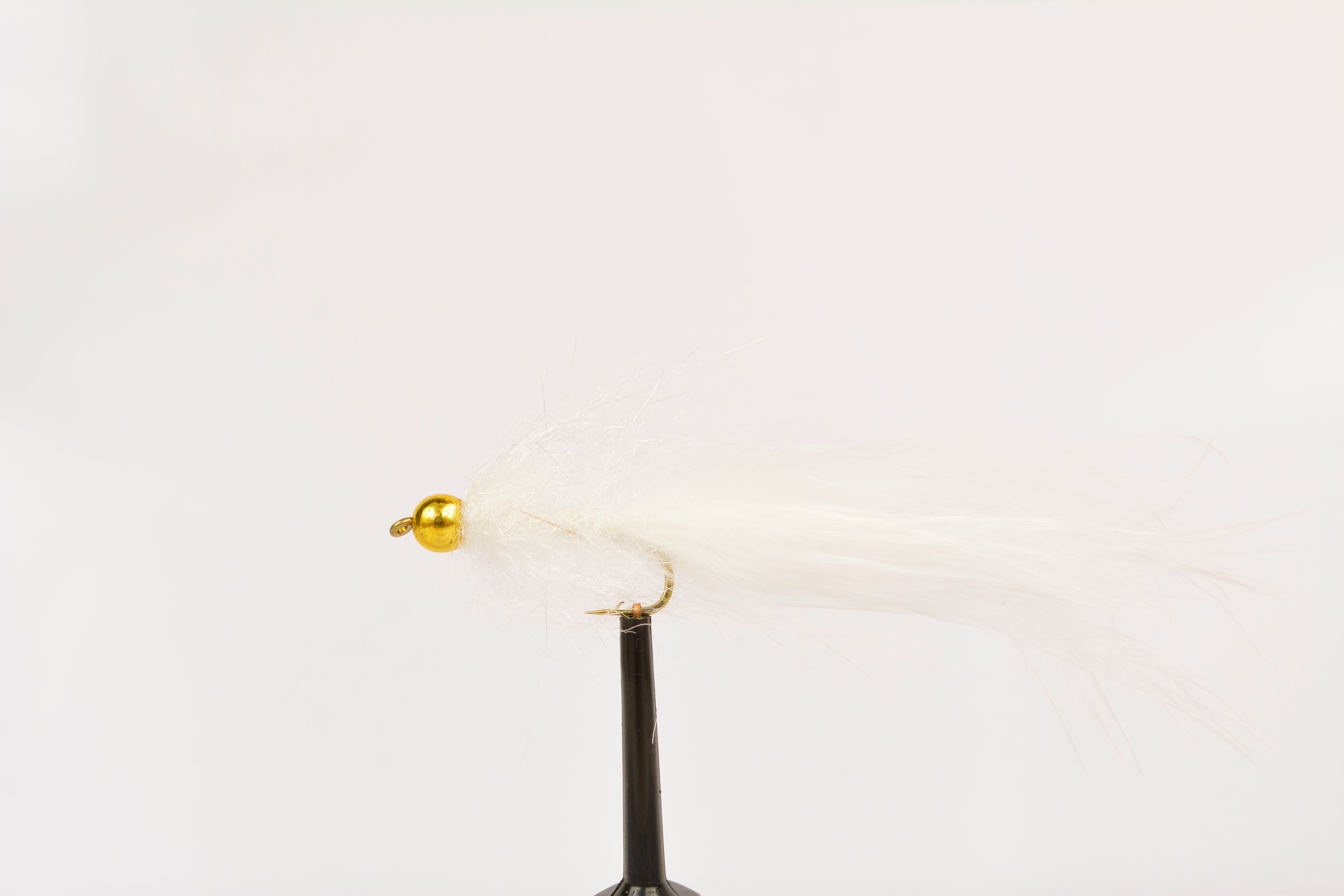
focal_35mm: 60
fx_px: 2240
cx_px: 672
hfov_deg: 33.4
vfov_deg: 22.6
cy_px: 448
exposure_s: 1/25
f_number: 11
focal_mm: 40
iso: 100
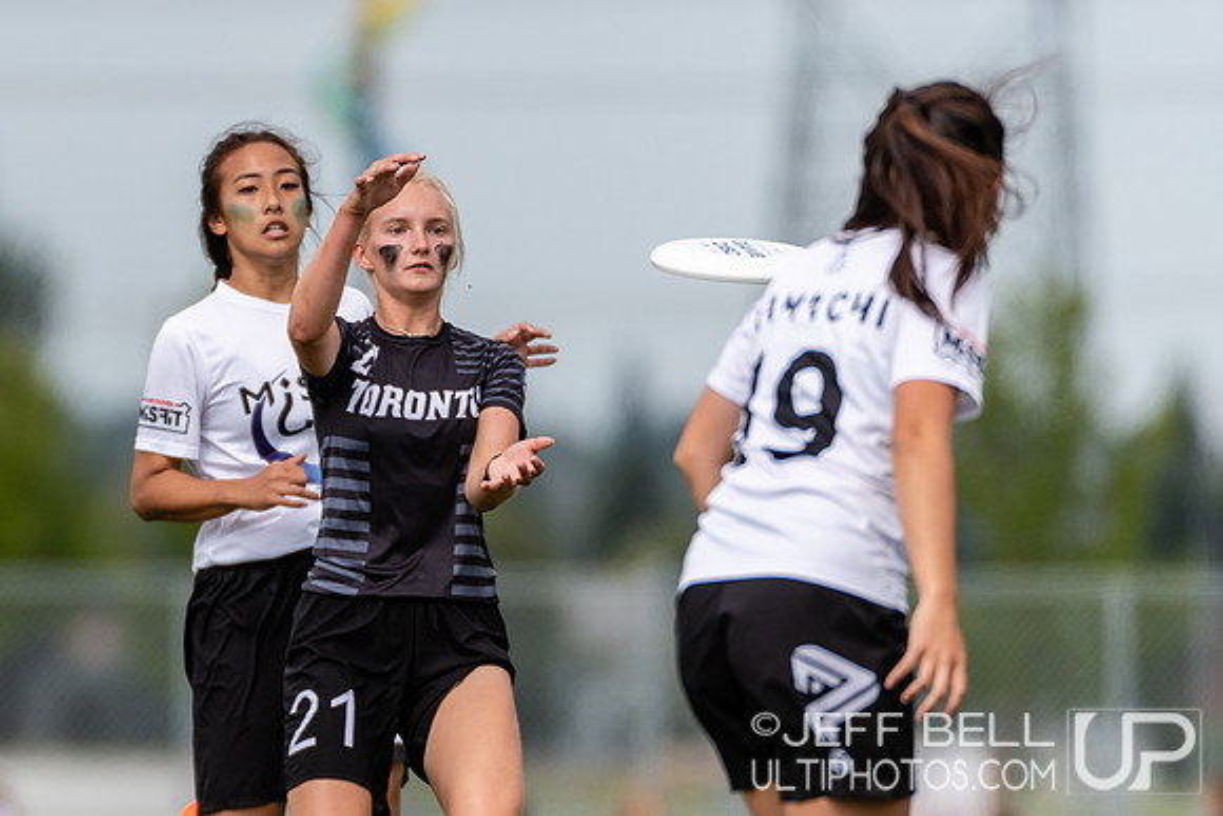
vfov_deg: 1.3
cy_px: 604
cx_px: 194
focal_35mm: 1051
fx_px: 35709
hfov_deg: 2.0
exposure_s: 1/1250
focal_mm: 400
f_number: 4
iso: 140
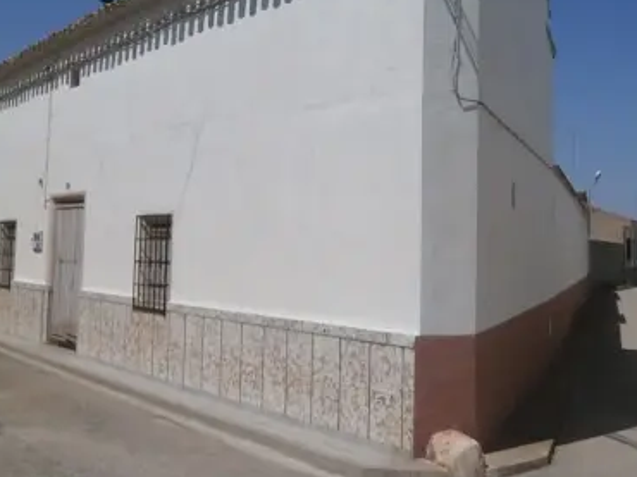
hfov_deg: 42.0
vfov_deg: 32.0
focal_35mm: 45
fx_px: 828
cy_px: 183
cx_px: 367
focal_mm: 4.7
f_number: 8
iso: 100
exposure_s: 1/800
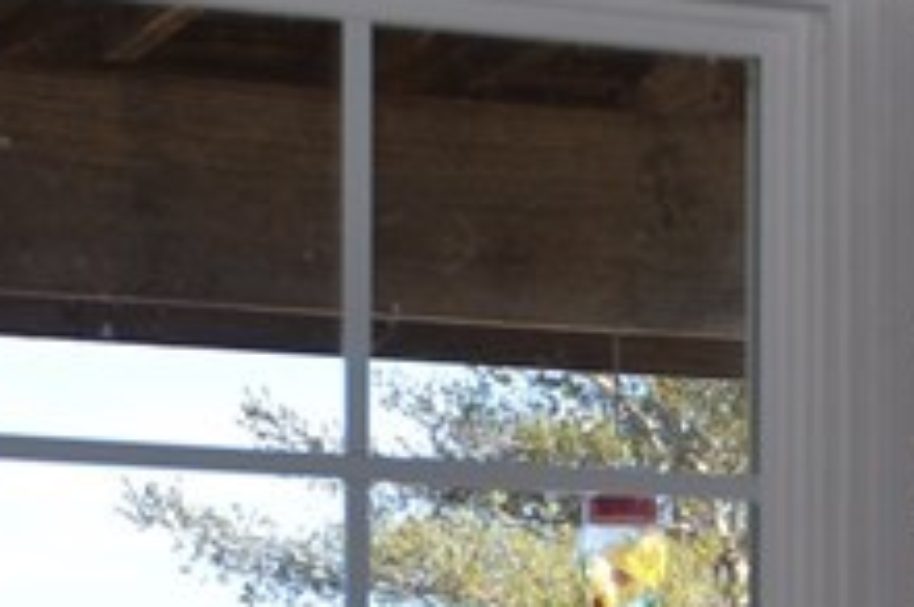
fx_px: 6008
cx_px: 866
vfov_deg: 5.7
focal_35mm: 237
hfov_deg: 8.7
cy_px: 1206
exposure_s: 1/200
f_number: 4
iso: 100
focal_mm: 32
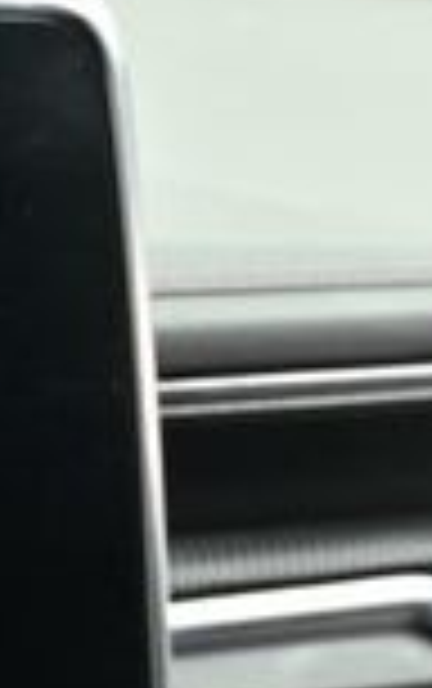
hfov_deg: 7.5
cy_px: 670
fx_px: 2874
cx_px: -868
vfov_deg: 13.5
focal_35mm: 153
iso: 320
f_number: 4.2
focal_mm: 24
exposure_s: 1/250
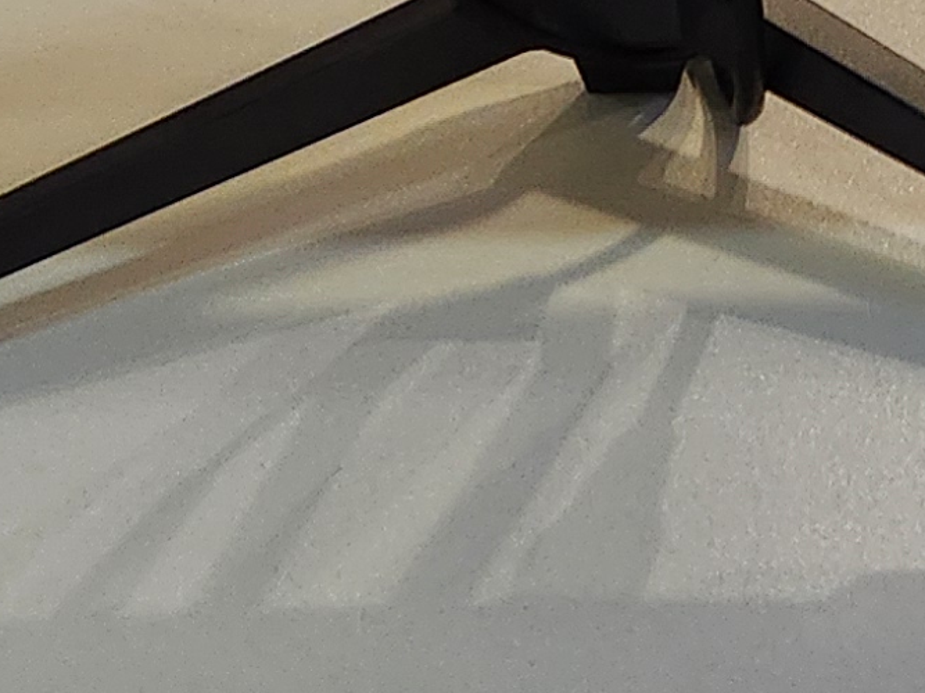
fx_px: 3687
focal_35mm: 138
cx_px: 1556
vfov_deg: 9.0
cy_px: -1275
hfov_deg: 13.2
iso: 250
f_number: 1.8
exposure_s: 1/100
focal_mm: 5.4
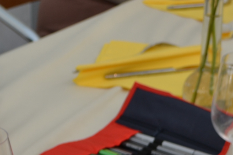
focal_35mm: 157
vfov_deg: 8.5
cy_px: 264
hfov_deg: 13.1
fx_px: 1016
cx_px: 96
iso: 100
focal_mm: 26
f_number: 4.2
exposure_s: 1/40
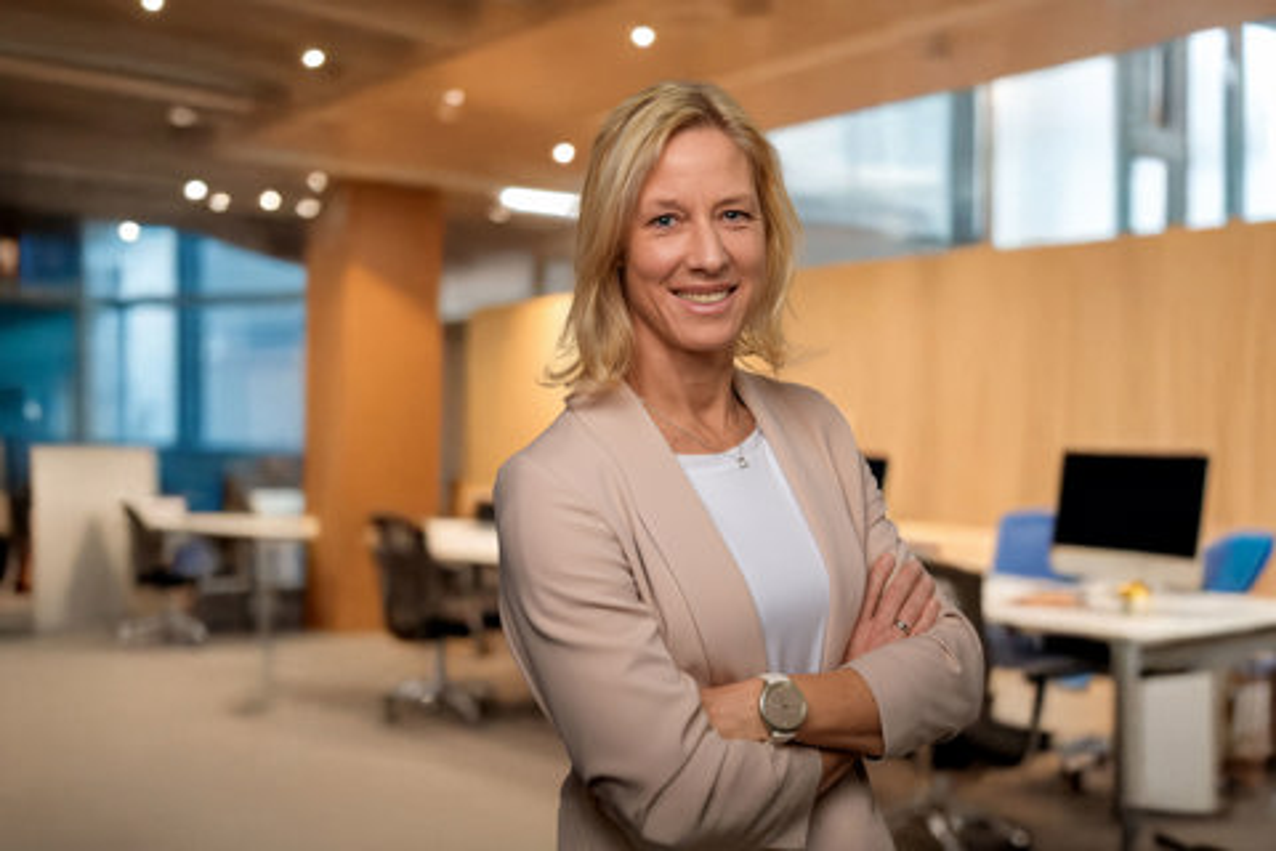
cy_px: 426
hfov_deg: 39.6
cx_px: 638
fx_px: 1772
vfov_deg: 27.0
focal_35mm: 50
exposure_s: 1/180
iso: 100
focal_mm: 50
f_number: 1.4
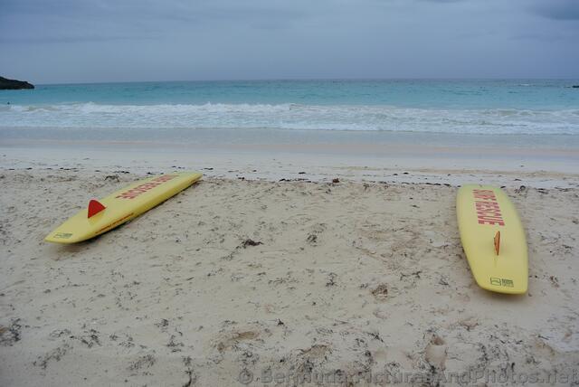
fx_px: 435
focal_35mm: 27
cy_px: 194
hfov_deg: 67.3
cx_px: 290
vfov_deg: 48.0
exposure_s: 1/640
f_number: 4.5
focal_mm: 10
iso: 100
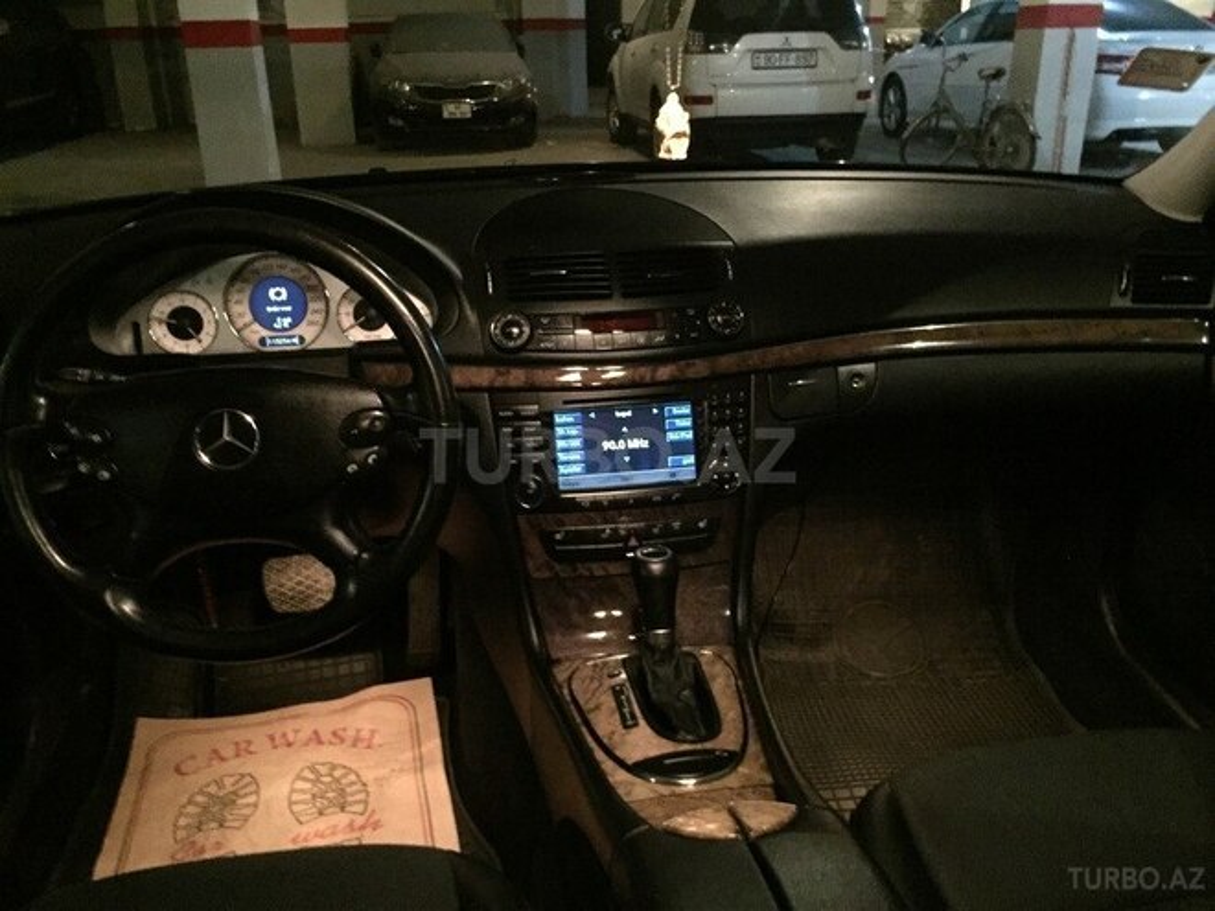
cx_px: 608
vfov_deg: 48.2
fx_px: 1018
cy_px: 456
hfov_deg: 61.7
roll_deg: +0.0
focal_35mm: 29
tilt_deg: -21.8
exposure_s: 1/17
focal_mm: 4.15
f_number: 2.2
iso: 1250
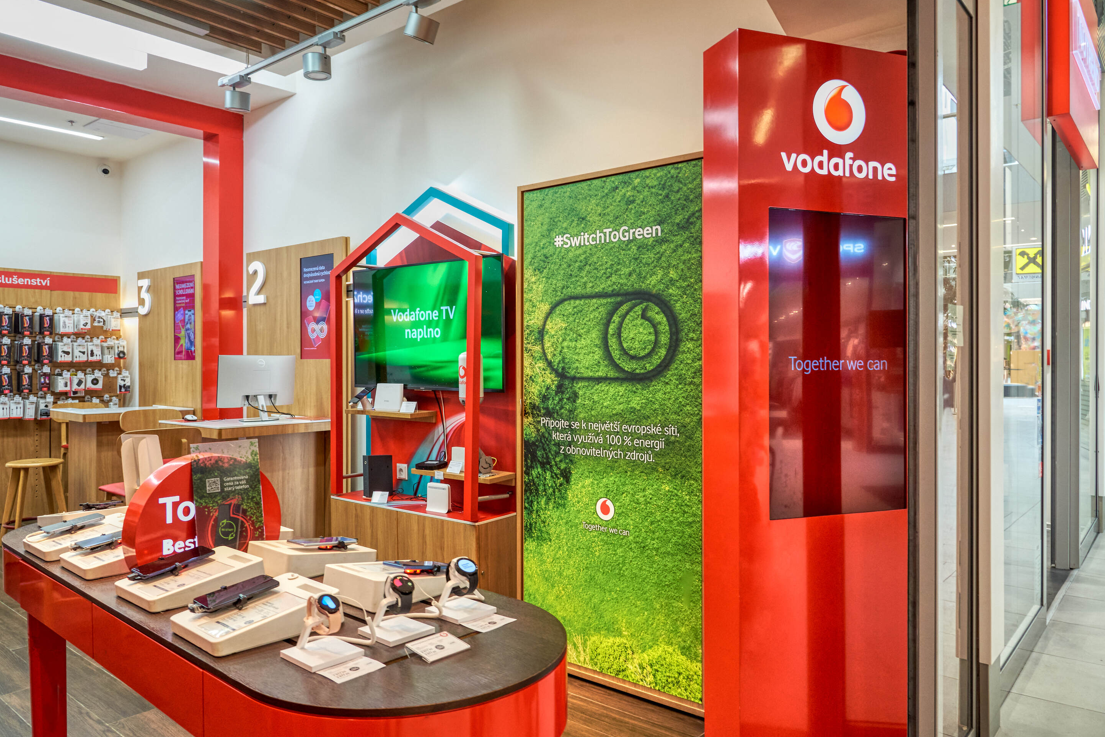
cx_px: 536
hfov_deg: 71.5
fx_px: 768
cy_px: 369
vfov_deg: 51.3
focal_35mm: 25
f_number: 7.1
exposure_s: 1/40
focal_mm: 24
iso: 1400
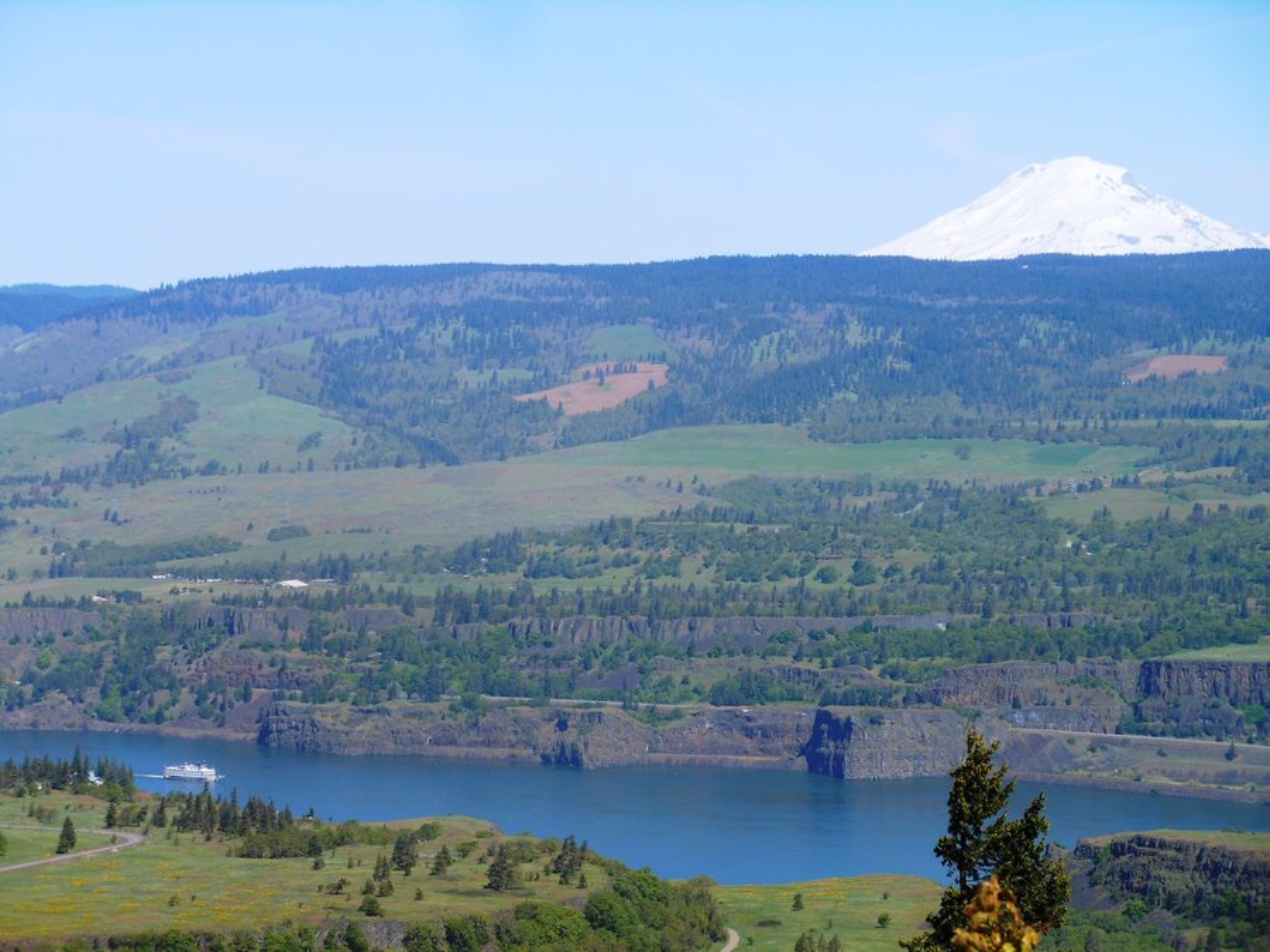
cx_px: 635
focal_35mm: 111
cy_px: 476
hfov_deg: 17.7
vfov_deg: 13.3
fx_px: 4072
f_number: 4.8
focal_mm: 19.7
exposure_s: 1/640
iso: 80
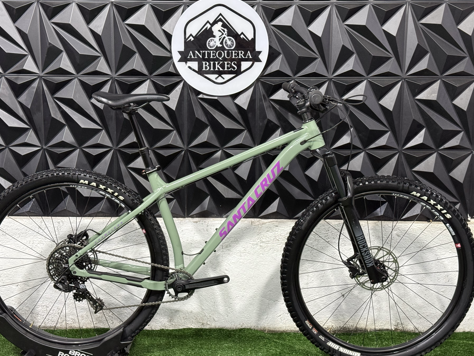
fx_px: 739
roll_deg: -0.2
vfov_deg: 27.0
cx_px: 224
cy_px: 185
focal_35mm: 54
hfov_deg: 35.5
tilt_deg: -9.7
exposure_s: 1/60
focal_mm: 6.76
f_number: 1.78
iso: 200
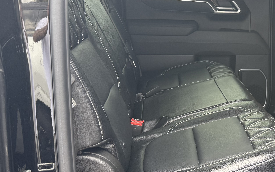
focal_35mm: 58
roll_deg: -4.1
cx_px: 264
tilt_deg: -13.9
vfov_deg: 22.4
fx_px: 435
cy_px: 85
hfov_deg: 32.7
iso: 80
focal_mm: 6.76
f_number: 1.78
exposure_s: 1/121
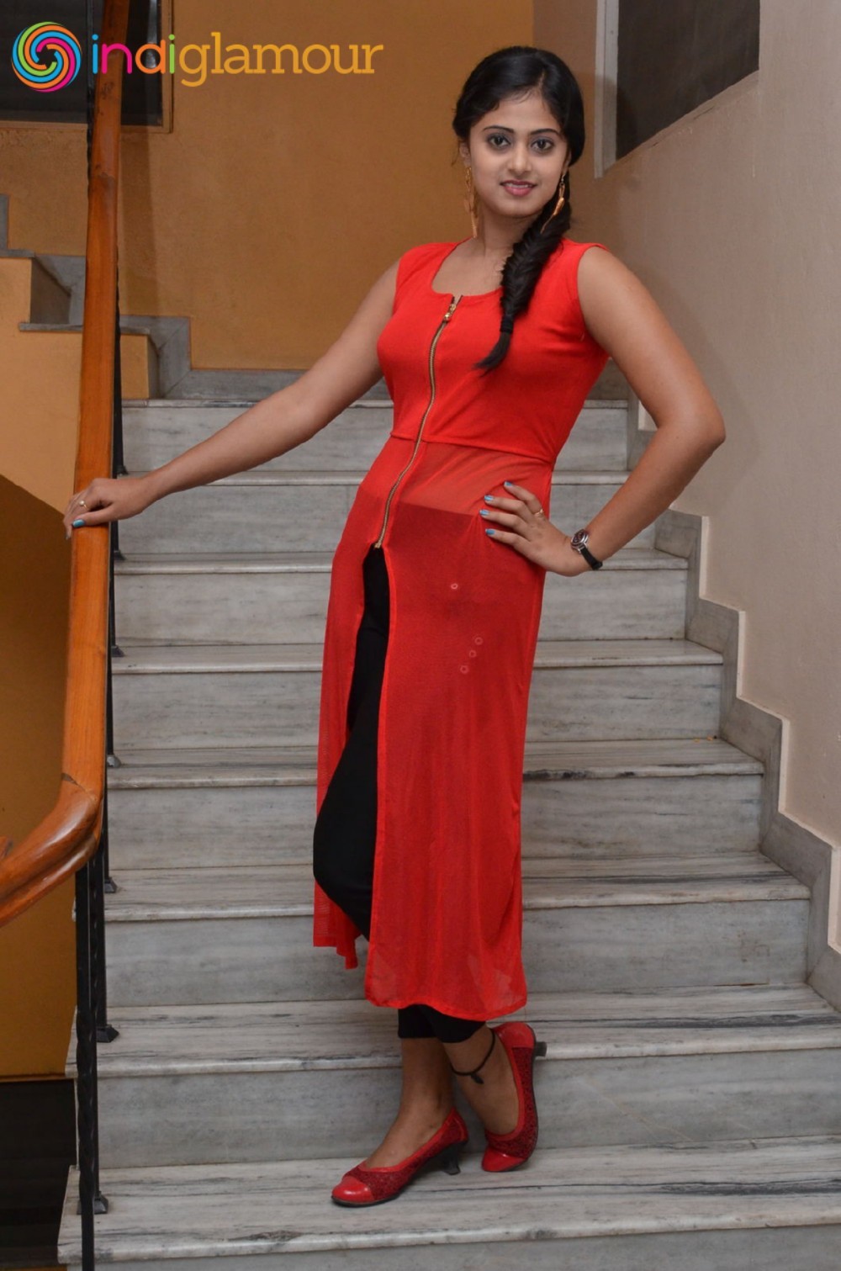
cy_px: 636
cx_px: 420
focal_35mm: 52
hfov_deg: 25.6
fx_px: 1849
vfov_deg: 37.9
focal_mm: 35
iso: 1600
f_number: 8
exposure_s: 1/125
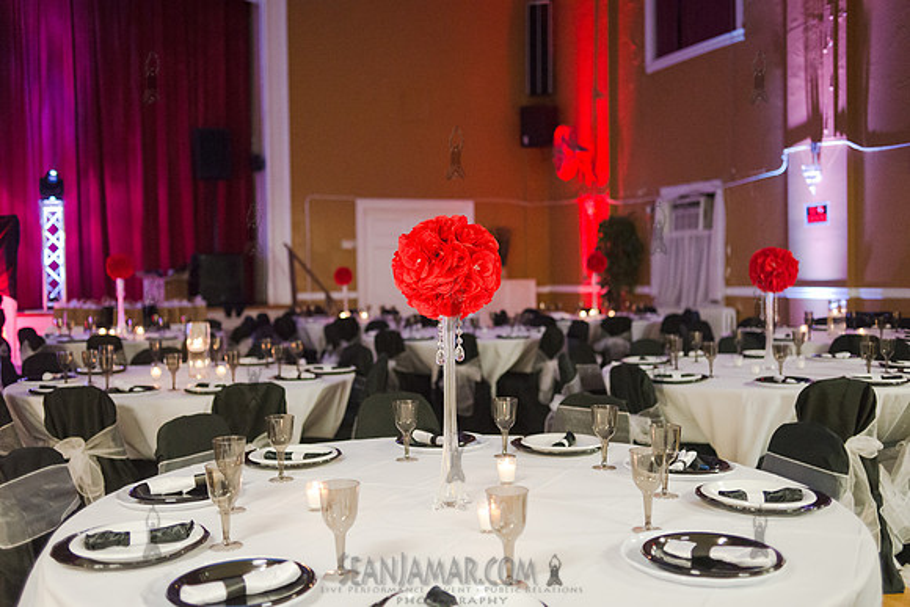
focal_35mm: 35
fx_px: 885
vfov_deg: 37.9
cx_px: 455
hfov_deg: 54.4
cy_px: 304
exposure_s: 1/125
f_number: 2.8
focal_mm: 35
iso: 4000
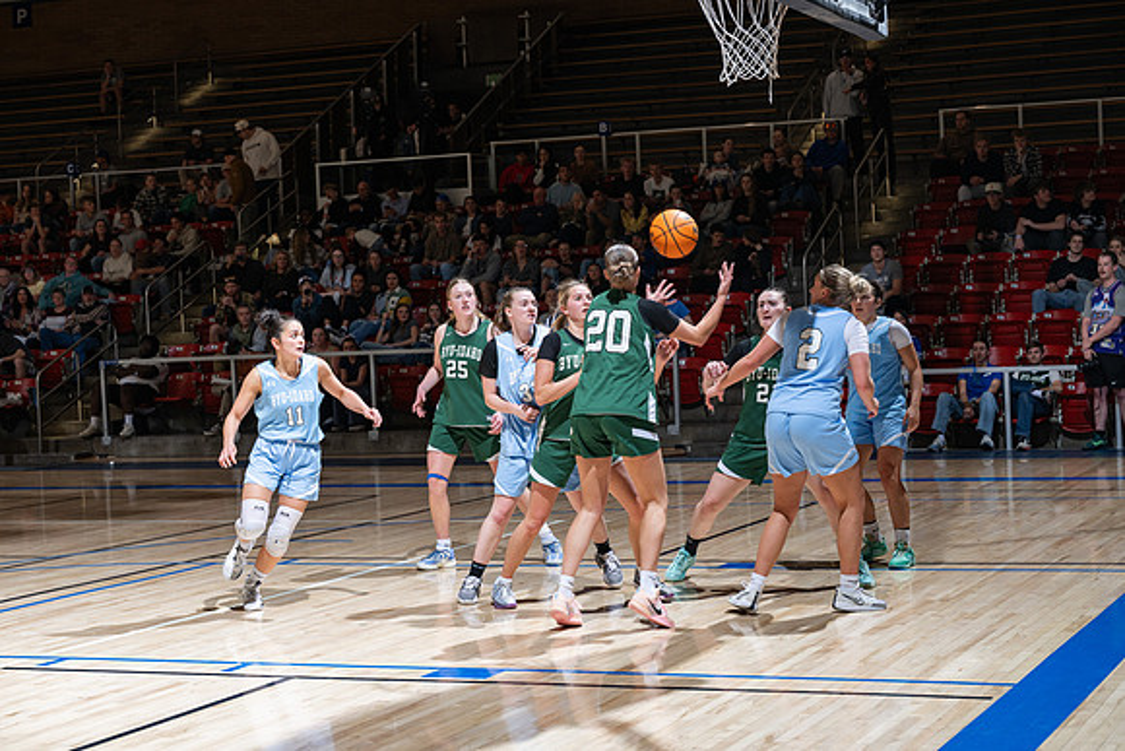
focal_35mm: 70
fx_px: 2188
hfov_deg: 28.8
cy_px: 376
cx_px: 562
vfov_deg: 19.5
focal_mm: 70
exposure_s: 1/100
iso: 80
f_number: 4.5
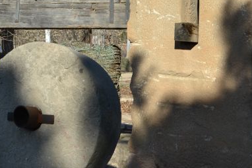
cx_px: 16
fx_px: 770
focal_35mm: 110
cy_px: 0
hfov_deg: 18.2
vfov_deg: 12.3
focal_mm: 35
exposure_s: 1/250
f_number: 9
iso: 100
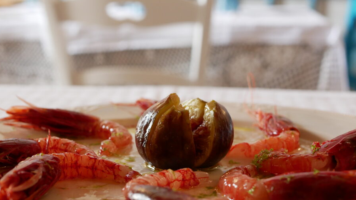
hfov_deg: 33.8
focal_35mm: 62
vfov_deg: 19.4
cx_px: 172
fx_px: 585
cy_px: 117
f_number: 4
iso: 1000
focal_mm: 25
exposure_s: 1/60
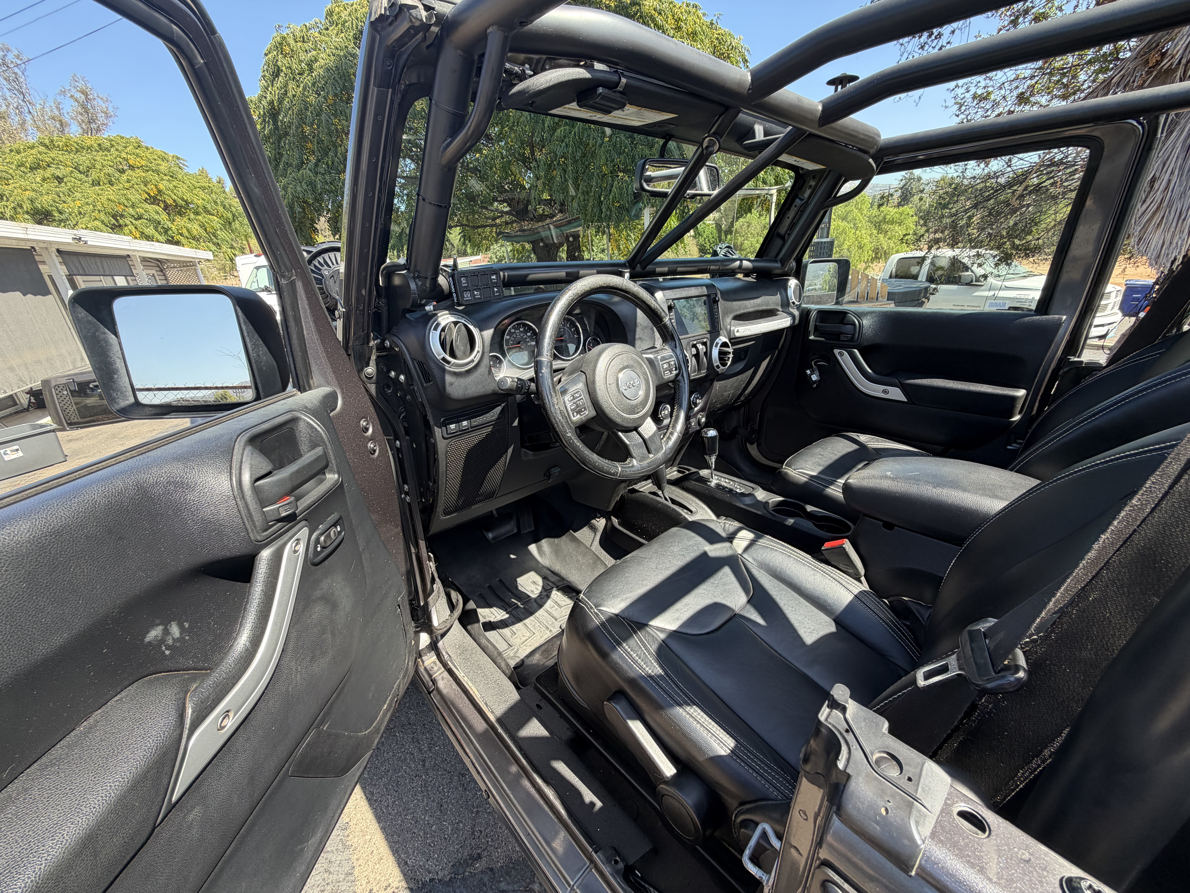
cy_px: 446
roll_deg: +5.7
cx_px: 595
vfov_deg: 85.7
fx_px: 481
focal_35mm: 14
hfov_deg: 102.1
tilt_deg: -21.3
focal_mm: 2.22
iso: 50
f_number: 2.2
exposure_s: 1/189
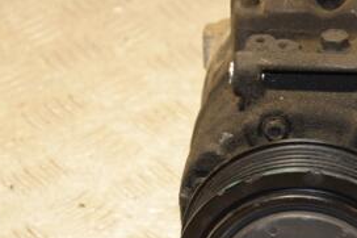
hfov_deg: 11.9
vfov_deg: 8.0
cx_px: 268
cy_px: 155
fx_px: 1705
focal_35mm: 172
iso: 800
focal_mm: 52
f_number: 5.6
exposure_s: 1/200
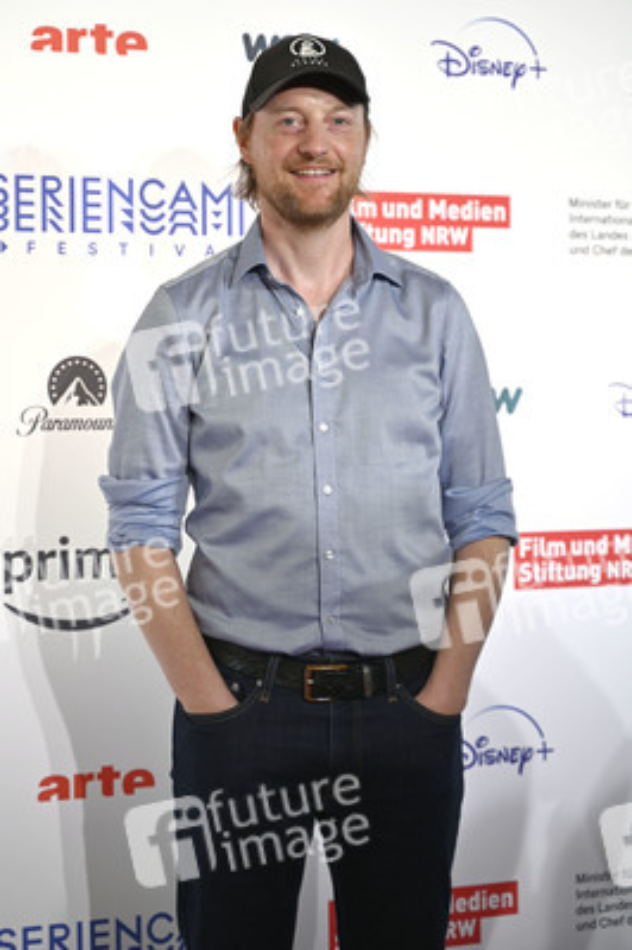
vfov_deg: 28.9
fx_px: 1846
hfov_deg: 19.4
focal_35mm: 70
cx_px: 316
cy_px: 475
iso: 250
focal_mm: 70
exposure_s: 1/250
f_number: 2.8
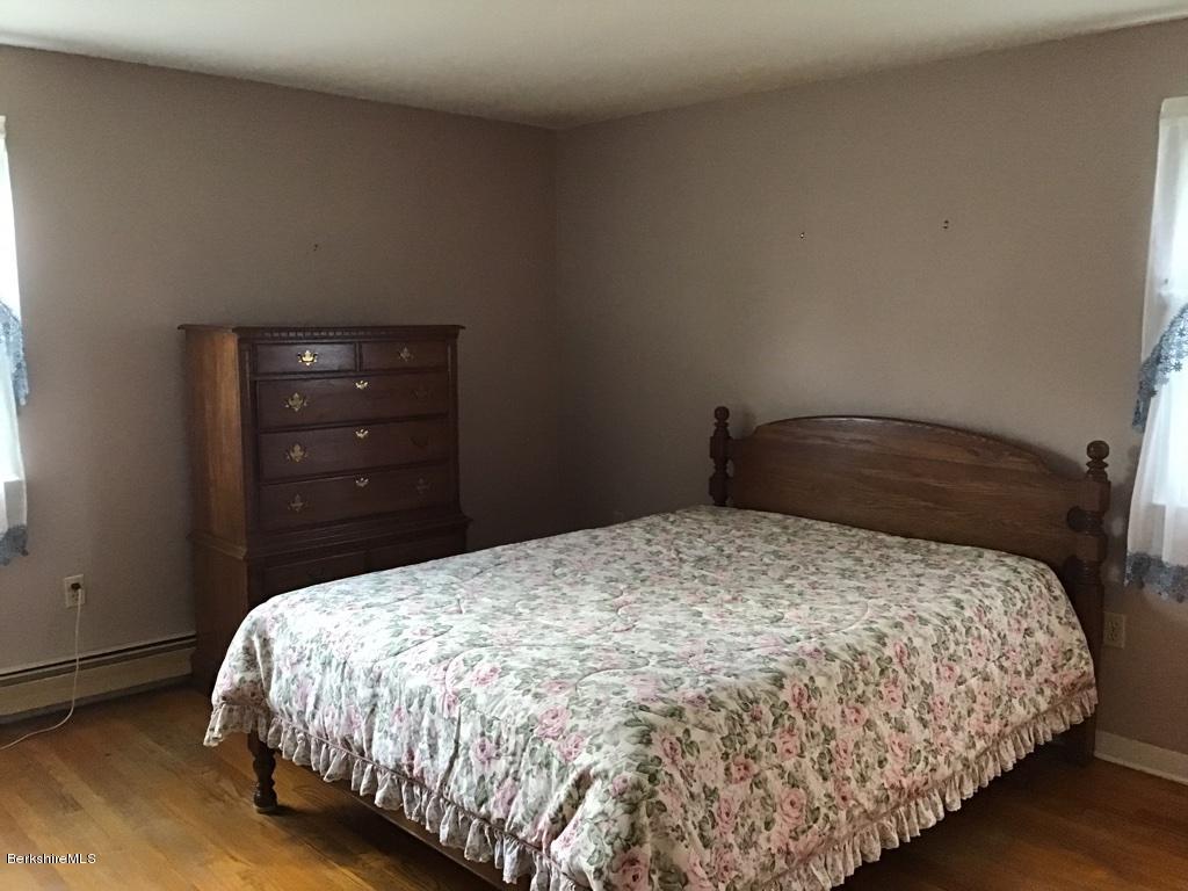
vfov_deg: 45.4
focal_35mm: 31
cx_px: 594
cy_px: 446
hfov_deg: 58.4
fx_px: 1064
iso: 250
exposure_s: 1/30
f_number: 2.4
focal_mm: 3.3
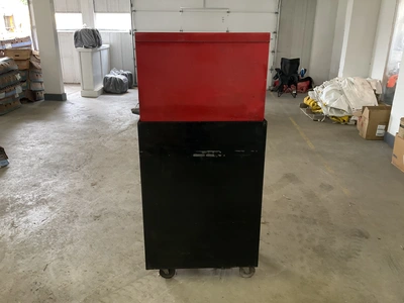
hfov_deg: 61.7
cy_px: 152
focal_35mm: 29
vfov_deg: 48.2
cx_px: 202
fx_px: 338
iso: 160
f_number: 1.8
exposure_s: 1/60
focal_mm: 3
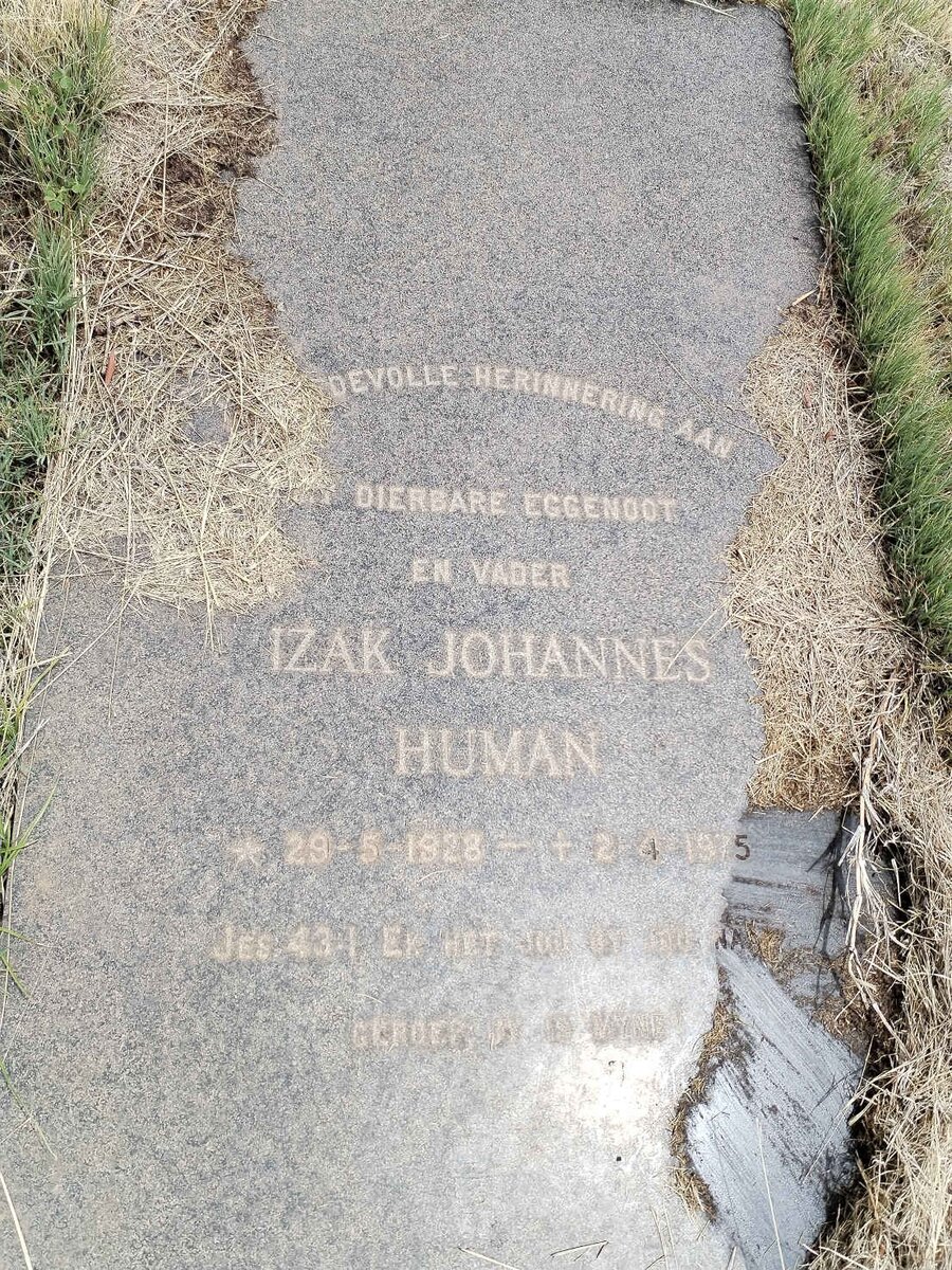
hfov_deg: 45.4
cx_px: 476
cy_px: 635
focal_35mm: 31
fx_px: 1137
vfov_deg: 58.4
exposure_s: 1/810
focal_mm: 4.75
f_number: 1.8
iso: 100
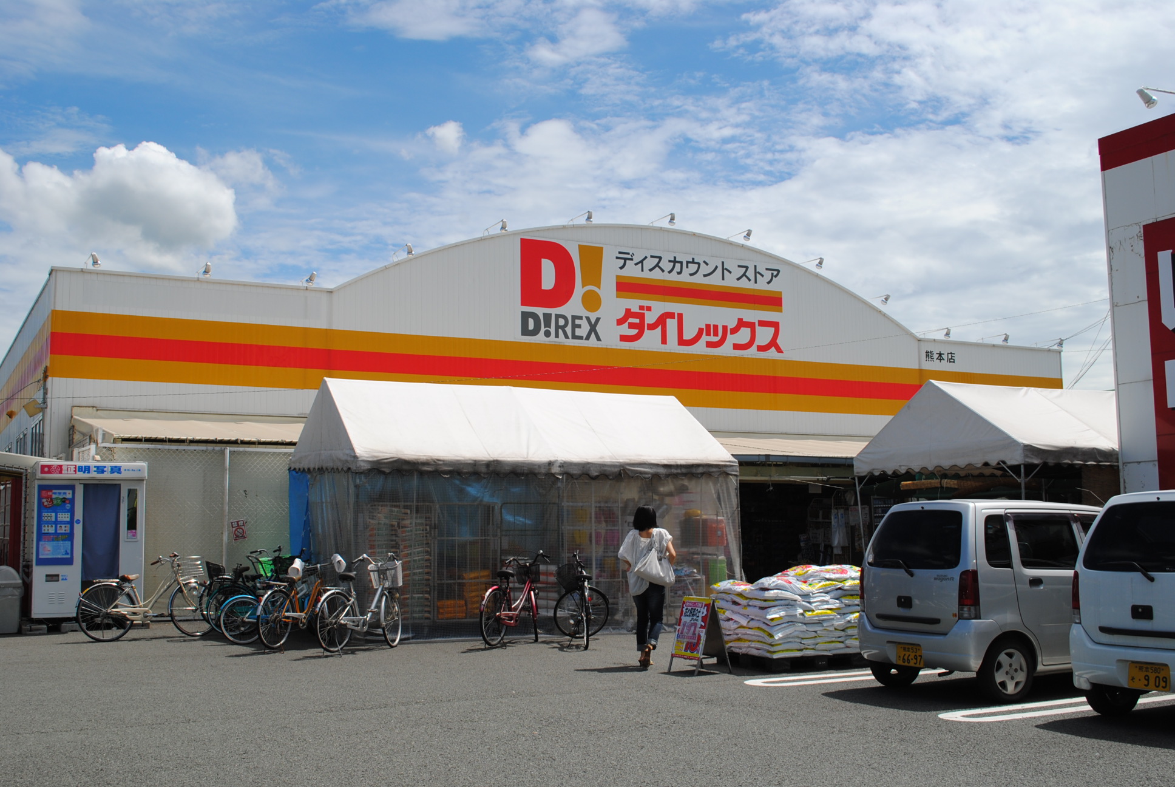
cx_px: 588
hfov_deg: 49.5
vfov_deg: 34.3
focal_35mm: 39
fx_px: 1274
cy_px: 394
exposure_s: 1/320
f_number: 9
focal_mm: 26
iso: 100
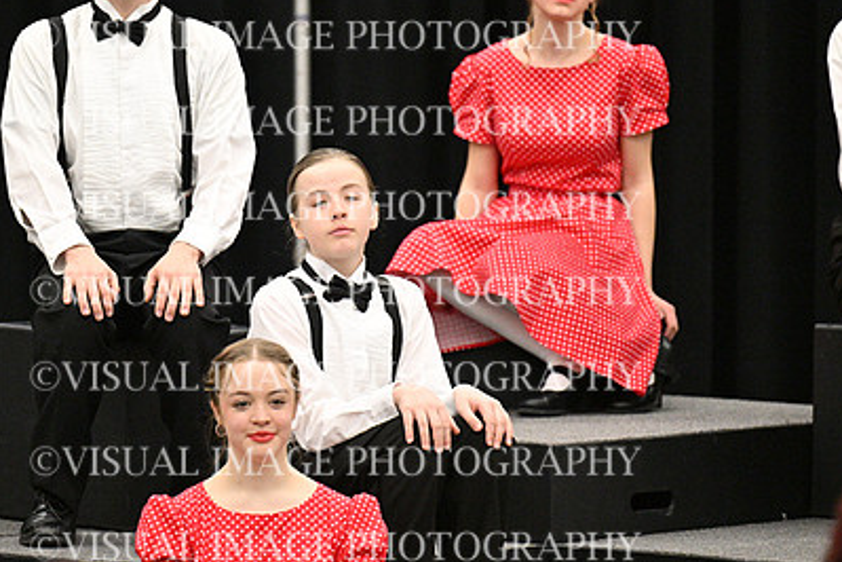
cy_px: 248
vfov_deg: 4.7
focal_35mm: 291
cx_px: 336
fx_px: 6806
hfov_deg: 7.1
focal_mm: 200
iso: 6400
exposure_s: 1/800
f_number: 2.8
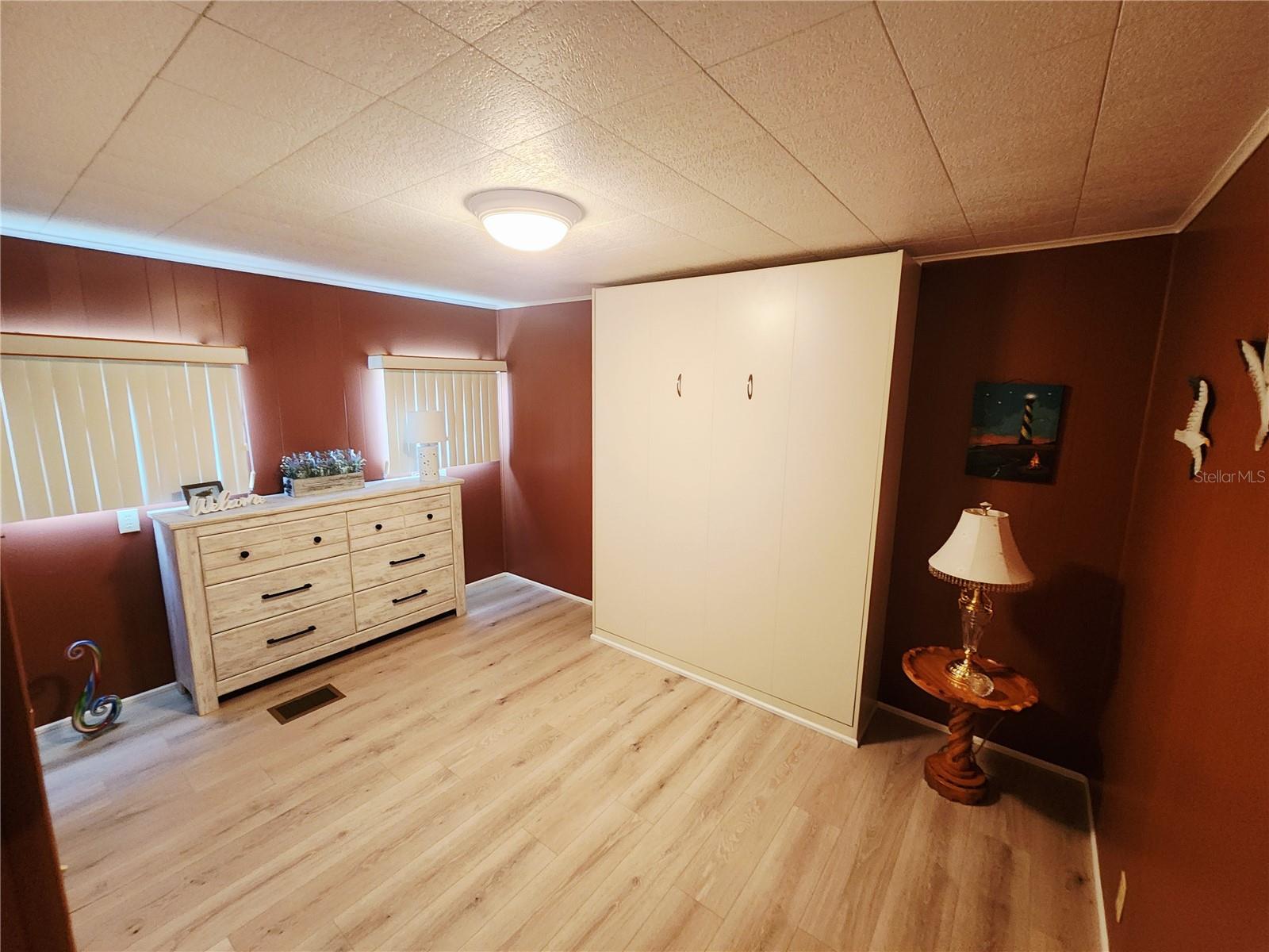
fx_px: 477
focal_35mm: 13
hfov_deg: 106.2
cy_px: 476
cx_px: 634
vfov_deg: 89.9
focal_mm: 2.2
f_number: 2.2
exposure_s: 1/30
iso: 400
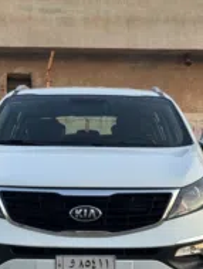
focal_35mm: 101
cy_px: 191
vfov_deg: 19.3
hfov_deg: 14.7
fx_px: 788
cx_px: 98
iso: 64
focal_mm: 6.76
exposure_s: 1/372
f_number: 1.78
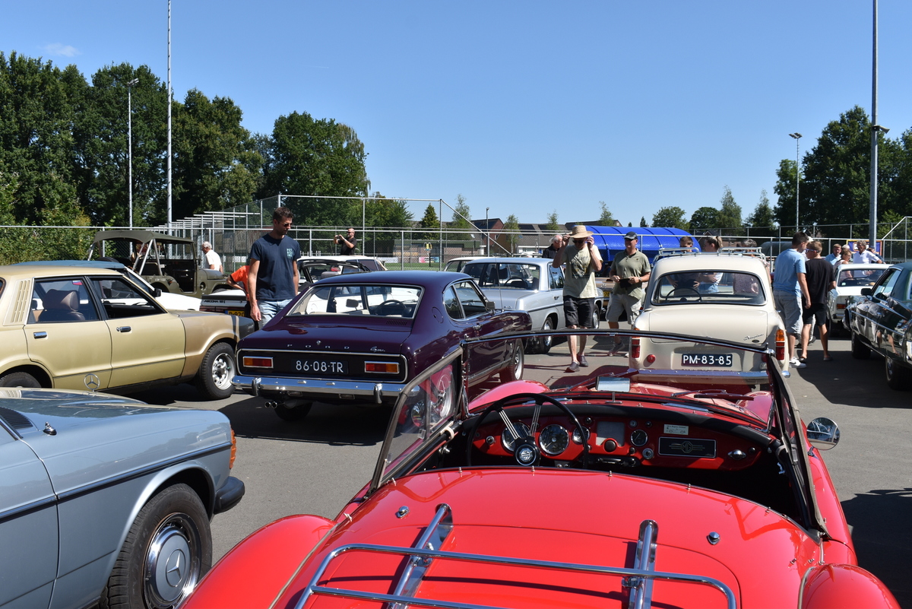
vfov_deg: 38.4
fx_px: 874
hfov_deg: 55.1
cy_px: 304
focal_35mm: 34
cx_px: 456
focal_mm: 23
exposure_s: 1/250
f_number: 9
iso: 100
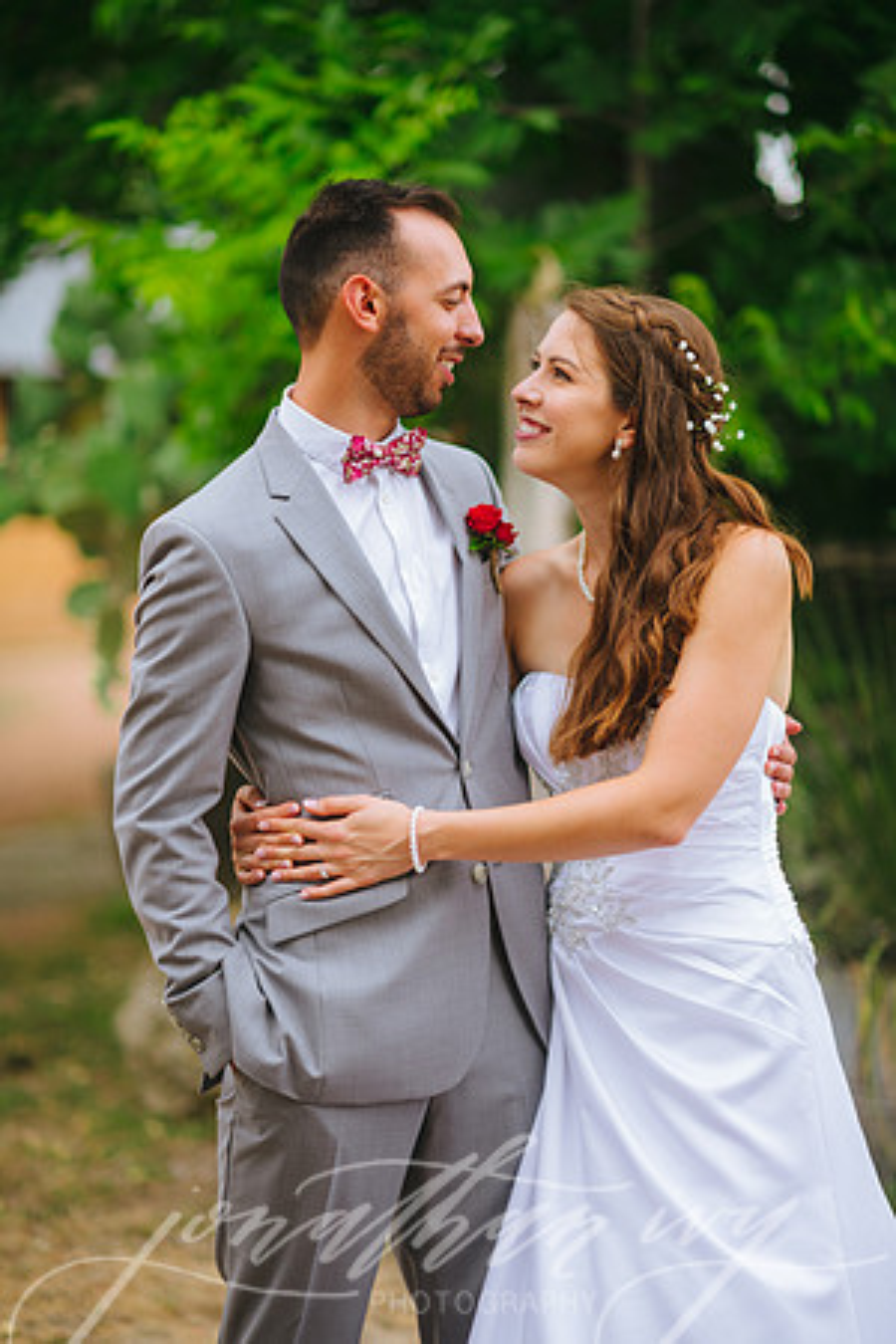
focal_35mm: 85
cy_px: 672
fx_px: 3173
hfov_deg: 16.1
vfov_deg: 23.9
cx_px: 448
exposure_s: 1/800
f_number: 1.6
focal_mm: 85
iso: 80
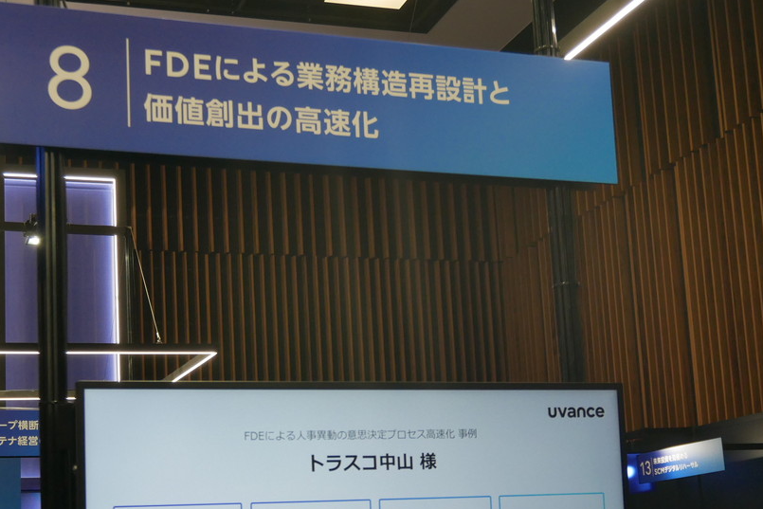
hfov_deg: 32.3
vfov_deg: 21.7
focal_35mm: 62
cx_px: 309
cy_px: 388
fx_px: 1314
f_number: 4.4
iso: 500
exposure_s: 1/125
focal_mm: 20
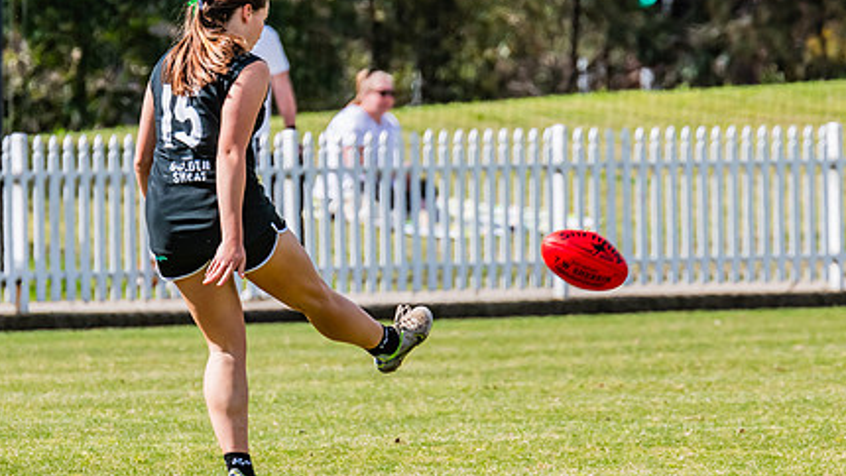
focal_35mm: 748
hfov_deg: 2.9
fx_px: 16782
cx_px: 336
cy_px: 216
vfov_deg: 1.6
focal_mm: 420
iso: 800
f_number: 11
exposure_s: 1/1250
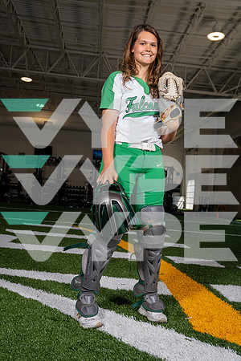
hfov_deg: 34.2
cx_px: 120
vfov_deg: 49.6
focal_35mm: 39
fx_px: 392
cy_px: 180
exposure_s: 1/200
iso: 200
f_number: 5.6
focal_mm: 39
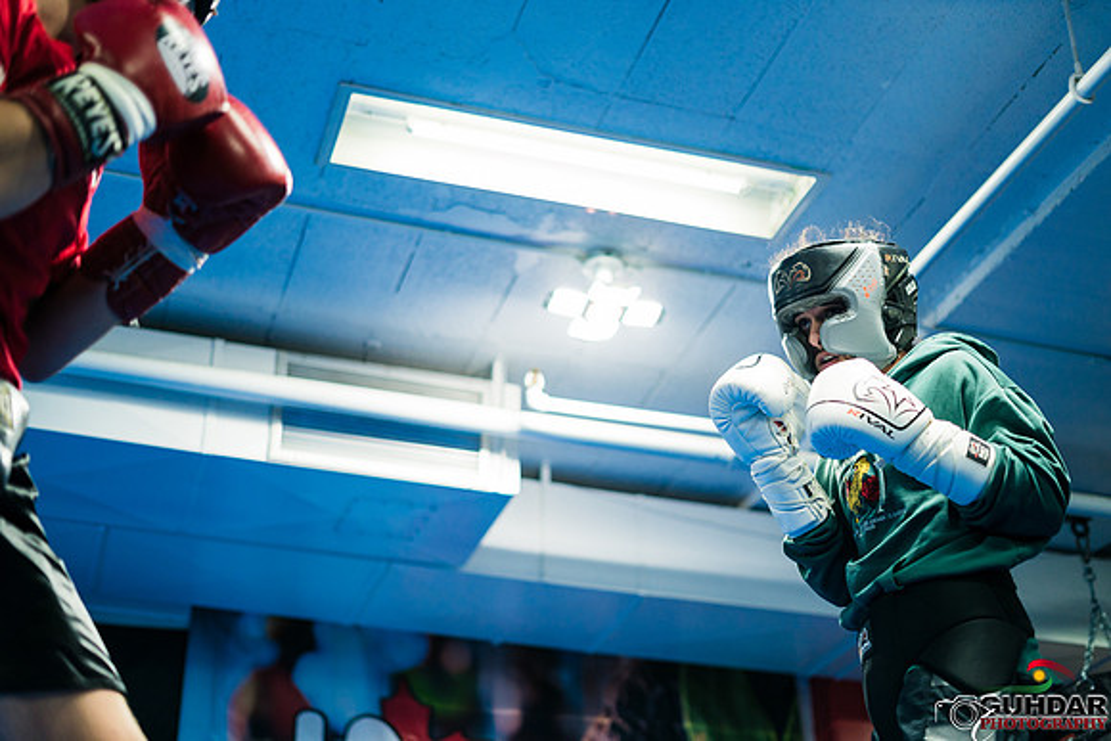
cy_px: 370
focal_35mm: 50
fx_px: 1543
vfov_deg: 27.0
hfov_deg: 39.6
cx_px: 556
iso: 800
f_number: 1.8
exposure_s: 1/400
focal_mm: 50
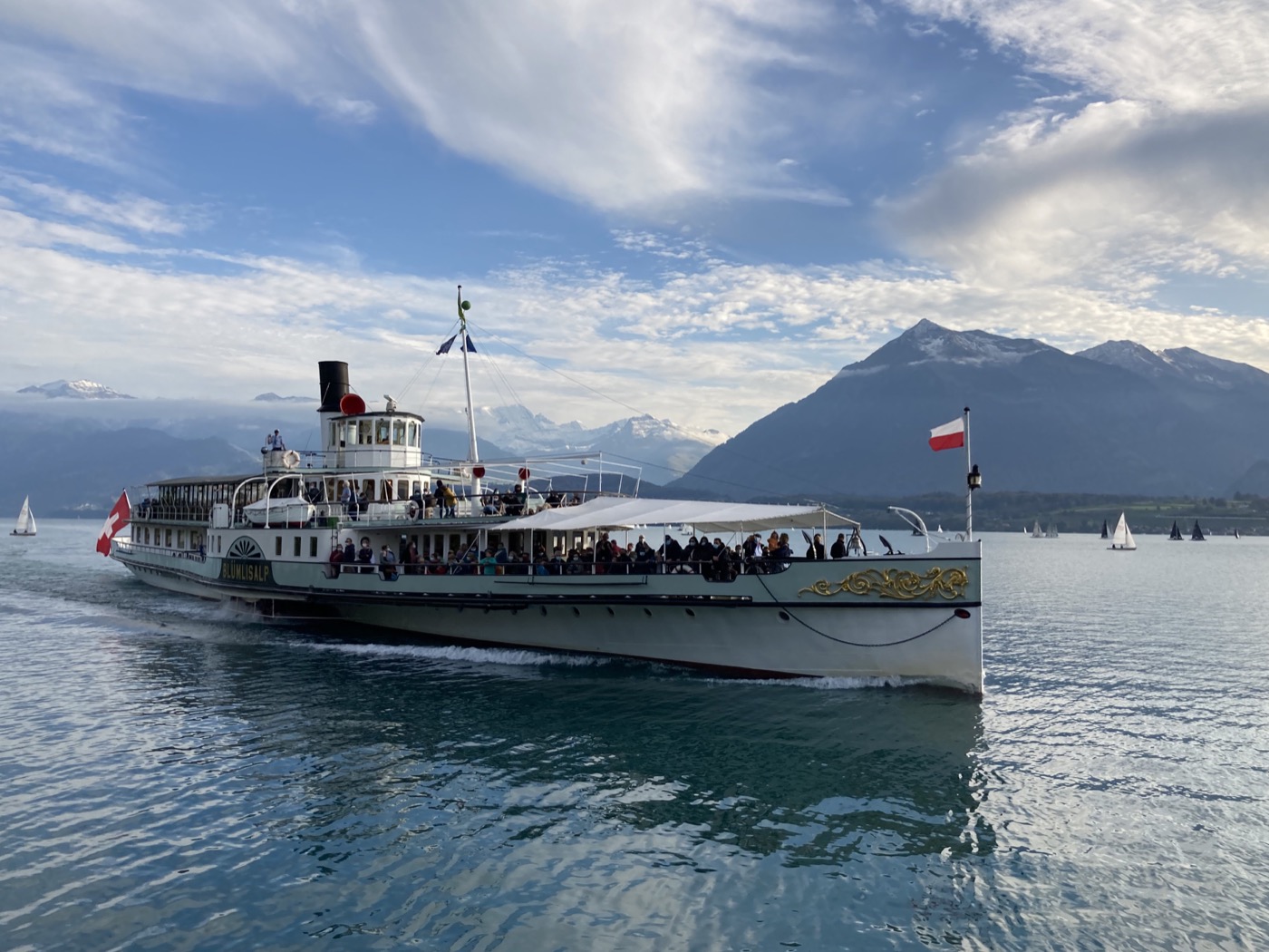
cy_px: 476
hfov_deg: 63.4
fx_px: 1026
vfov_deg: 49.7
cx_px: 634
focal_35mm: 28
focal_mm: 3.99
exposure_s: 1/1919
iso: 20
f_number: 1.8
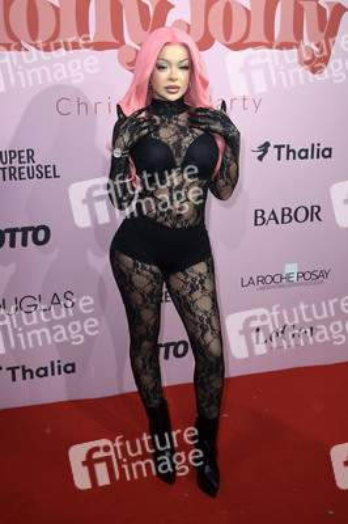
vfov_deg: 53.2
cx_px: 174
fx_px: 523
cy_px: 262
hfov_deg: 36.8
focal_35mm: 36
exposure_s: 1/250
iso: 800
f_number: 5.6
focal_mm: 36
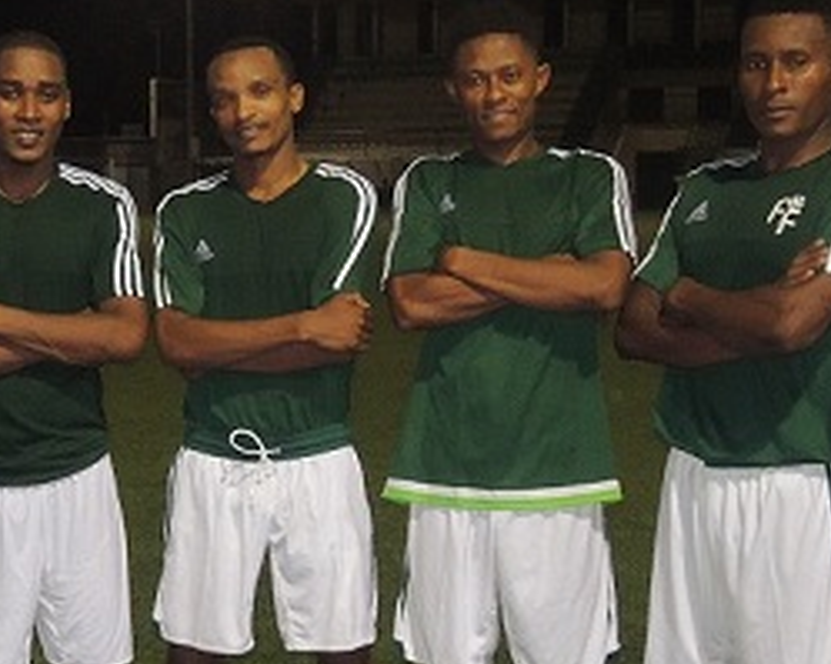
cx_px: 100
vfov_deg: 16.8
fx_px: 2237
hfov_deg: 20.7
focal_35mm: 91
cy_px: 447
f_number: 3
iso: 450
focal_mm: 5.5
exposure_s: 1/30
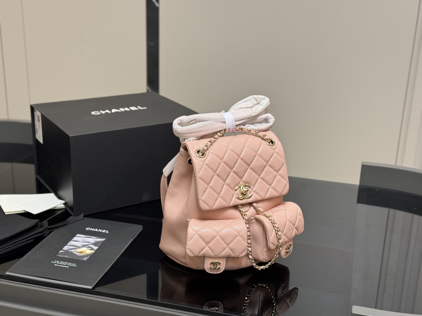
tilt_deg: -19.1
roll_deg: -1.9
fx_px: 585
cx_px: 211
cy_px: 158
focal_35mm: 48
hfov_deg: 39.7
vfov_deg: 30.3
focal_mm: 6.76
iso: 100
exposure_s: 1/60
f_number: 1.78
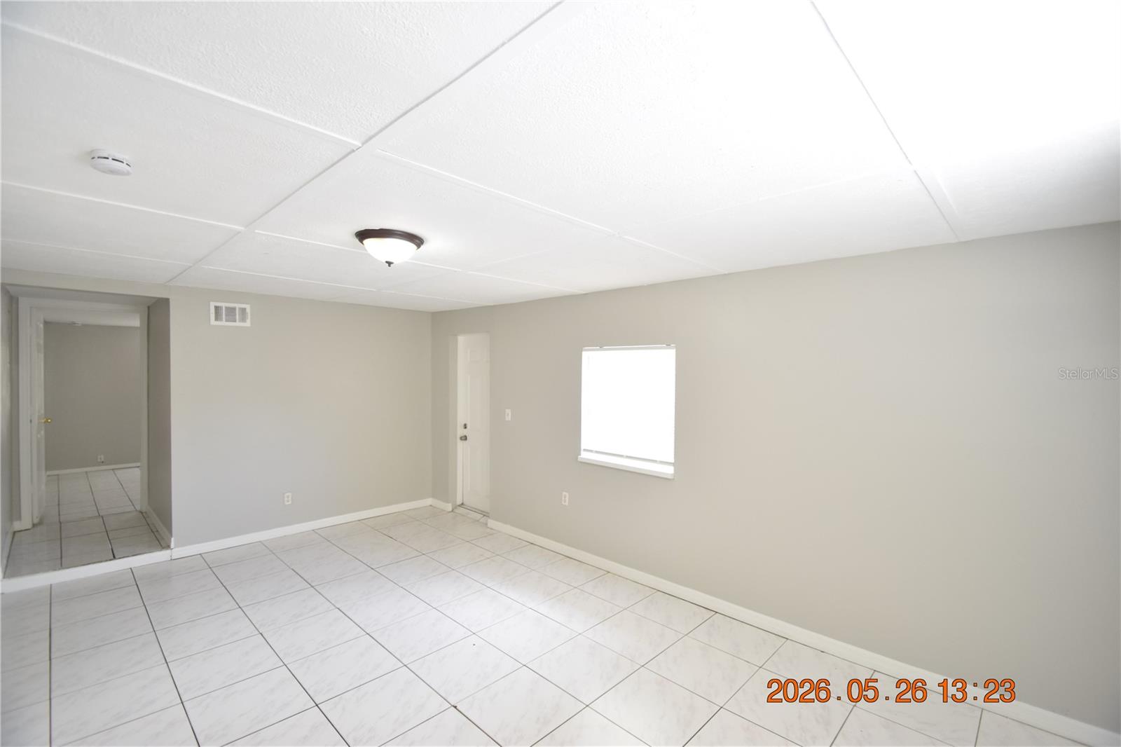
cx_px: 560
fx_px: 467
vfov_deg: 77.3
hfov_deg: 100.4
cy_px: 374
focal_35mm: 15
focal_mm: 10
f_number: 3.5
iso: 800
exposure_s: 1/60
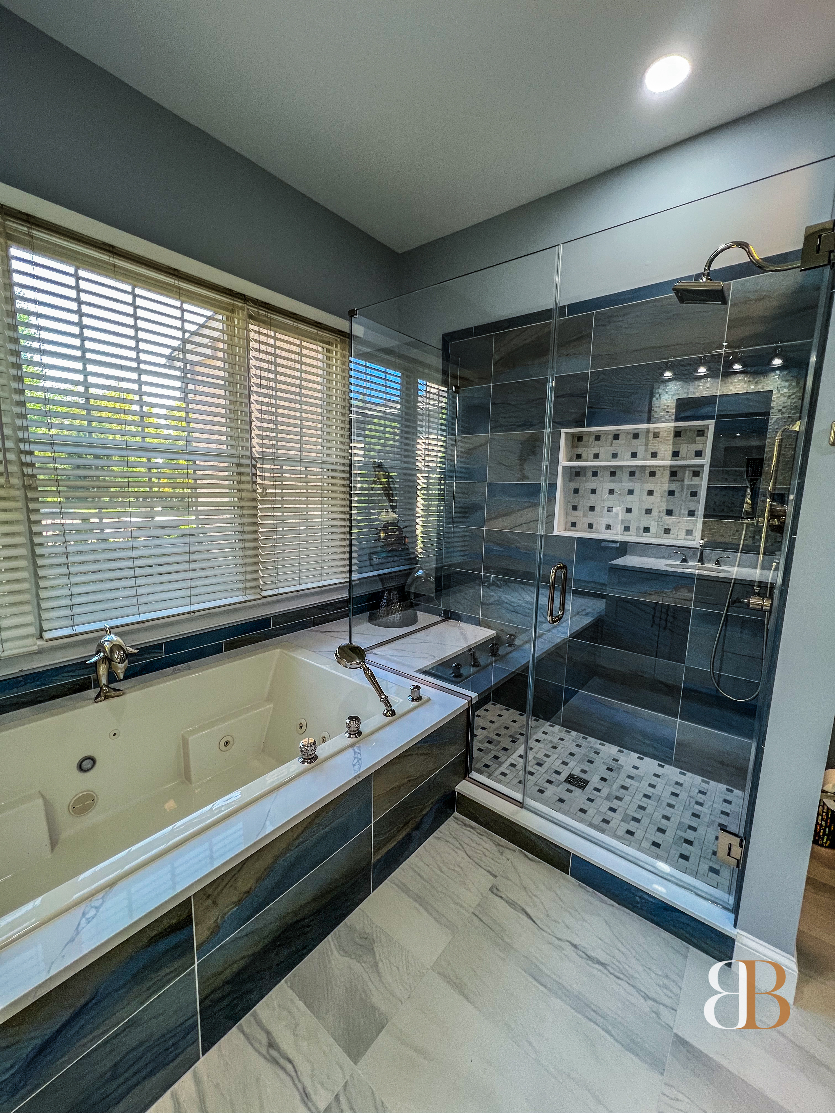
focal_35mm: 13
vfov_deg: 106.2
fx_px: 418
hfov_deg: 89.9
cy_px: 556
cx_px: 418
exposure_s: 1/120
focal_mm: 1.57
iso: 125
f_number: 1.8
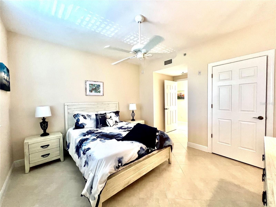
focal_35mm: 13
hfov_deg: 106.2
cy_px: 104
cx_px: 138
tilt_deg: -2.2
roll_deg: +0.7
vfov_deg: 89.9
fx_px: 104
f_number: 1.8
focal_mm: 1.57
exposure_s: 1/60
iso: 400
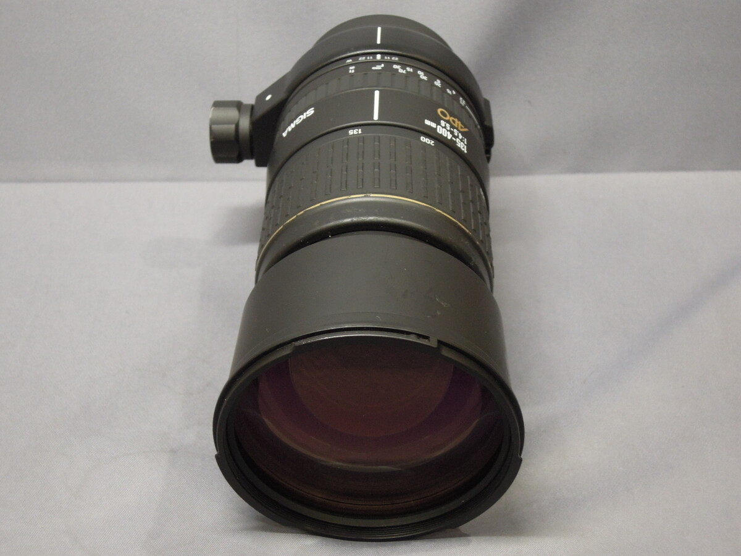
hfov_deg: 34.9
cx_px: 370
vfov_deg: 26.6
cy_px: 278
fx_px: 1177
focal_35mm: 55
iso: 400
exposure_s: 1/30
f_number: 4
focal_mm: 9.9
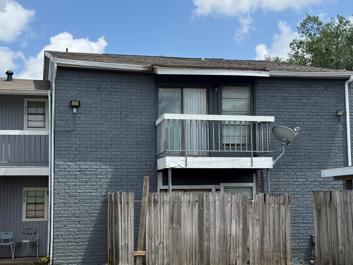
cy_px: 134
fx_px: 591
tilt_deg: +6.8
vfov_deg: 25.2
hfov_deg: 33.2
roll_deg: +0.5
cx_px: 170
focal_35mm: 58
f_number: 1.78
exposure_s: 1/4878
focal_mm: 6.76
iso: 80
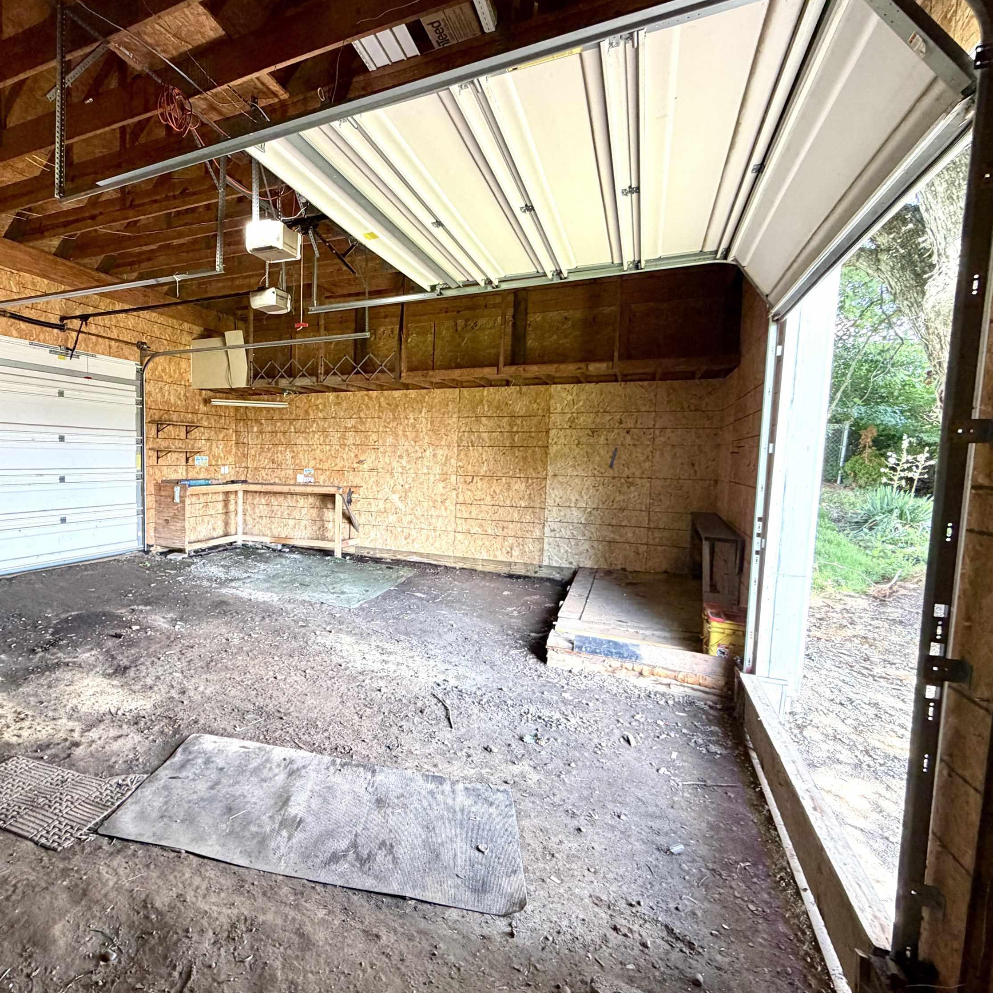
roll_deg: +1.1
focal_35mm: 17
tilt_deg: -4.9
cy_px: 500
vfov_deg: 84.0
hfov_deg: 81.7
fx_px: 552
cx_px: 349
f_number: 2.2
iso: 250
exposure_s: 1/121
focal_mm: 2.22
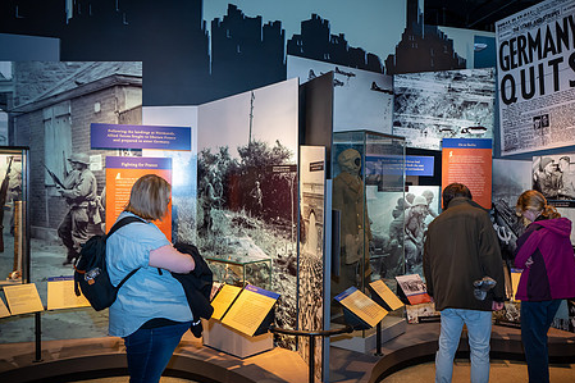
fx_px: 495
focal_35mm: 31
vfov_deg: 42.3
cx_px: 329
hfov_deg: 60.0
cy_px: 205
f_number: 5
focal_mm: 24
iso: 1600
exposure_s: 1/30
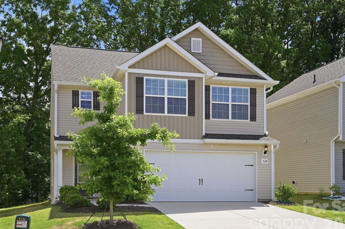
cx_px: 167
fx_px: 440
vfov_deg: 29.2
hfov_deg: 42.8
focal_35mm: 46
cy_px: 106
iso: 100
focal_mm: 40
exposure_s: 1/125
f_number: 8
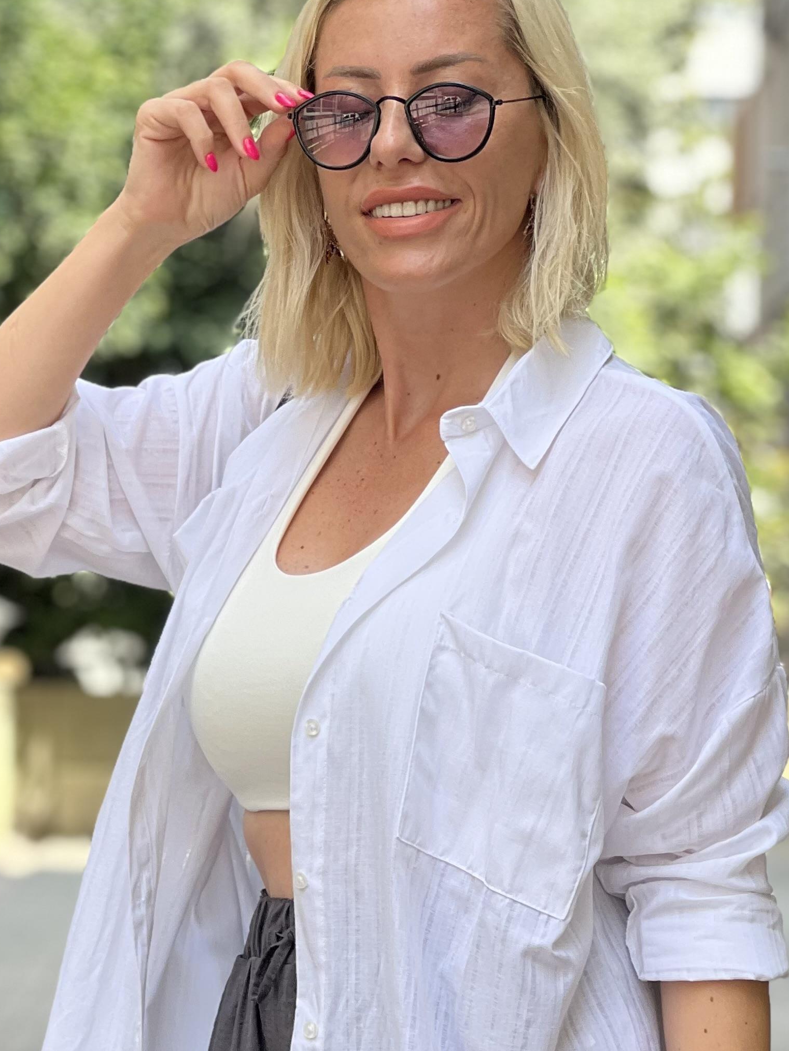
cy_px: 847
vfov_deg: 12.8
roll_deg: -0.8
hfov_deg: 9.7
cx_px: 336
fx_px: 4649
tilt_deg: -1.5
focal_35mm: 153
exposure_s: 1/121
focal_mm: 9
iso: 25
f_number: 2.8
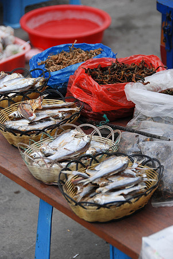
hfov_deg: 11.2
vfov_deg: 16.6
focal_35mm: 123
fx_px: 885
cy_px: 130
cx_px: 86
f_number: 5.6
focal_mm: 82
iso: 320
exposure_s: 1/500
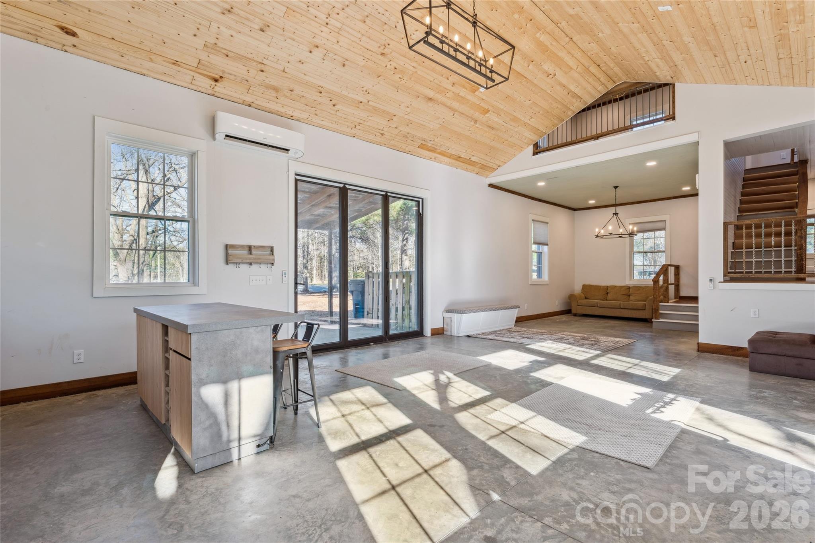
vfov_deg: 71.1
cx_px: 408
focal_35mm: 17
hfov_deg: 94.0
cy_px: 272
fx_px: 380
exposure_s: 1/8
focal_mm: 16.8
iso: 100
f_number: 11
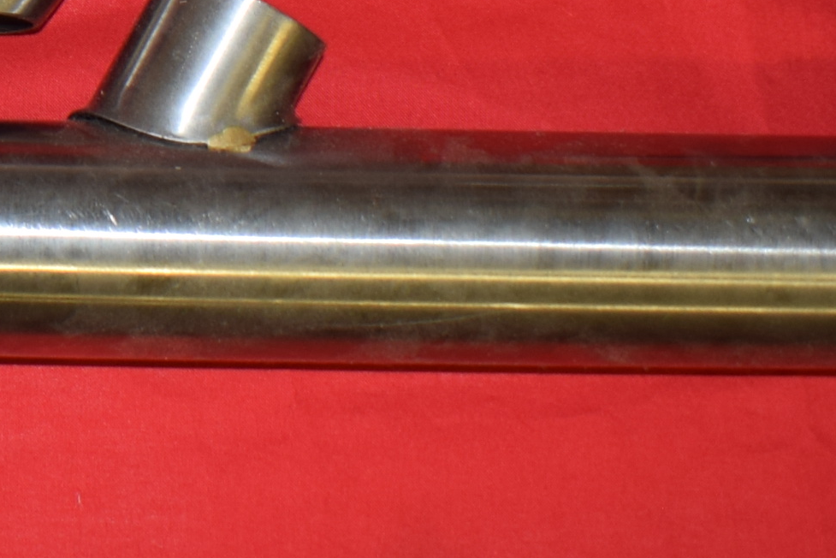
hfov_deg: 13.7
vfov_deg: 9.5
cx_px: -539
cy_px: -413
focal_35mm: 138
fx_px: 3205
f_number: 5
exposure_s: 1/25
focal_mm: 20
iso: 160
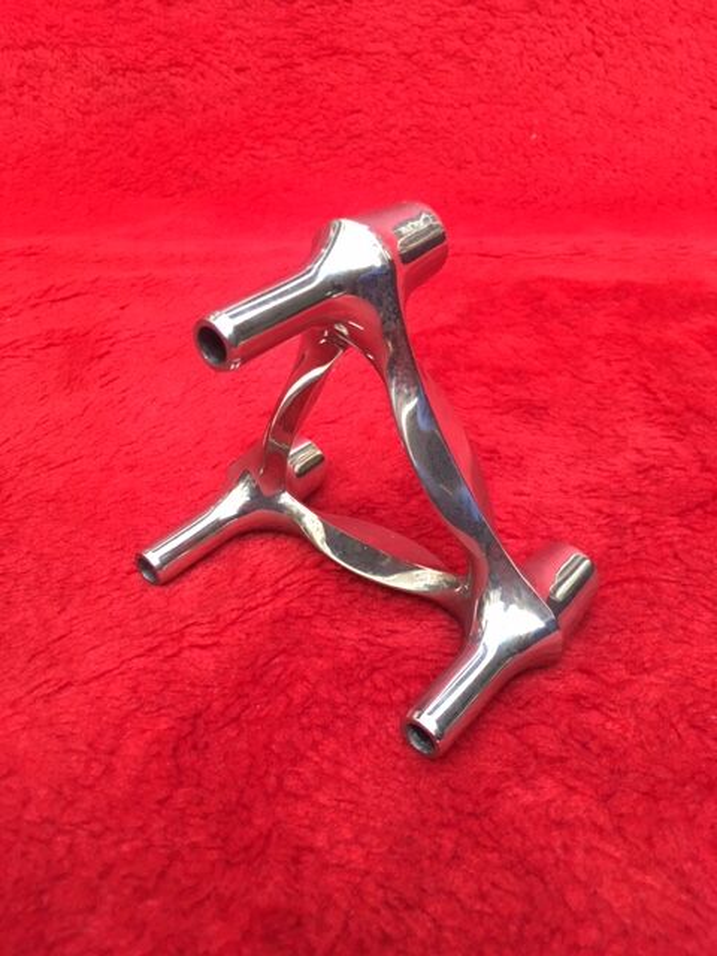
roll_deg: +0.3
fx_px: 801
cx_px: 358
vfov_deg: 61.7
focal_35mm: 29
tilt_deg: -38.5
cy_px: 478
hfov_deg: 48.2
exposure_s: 1/33
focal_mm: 4.15
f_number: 2.2
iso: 64
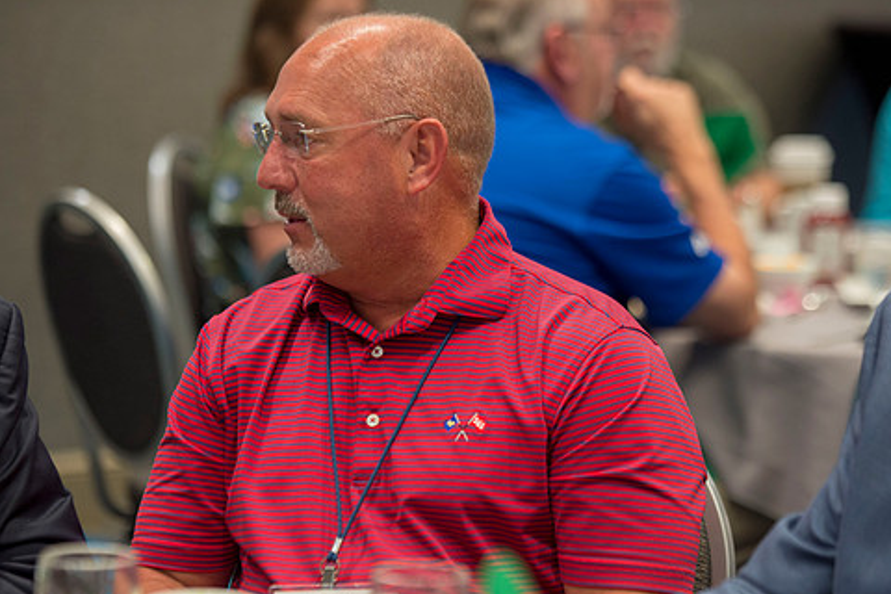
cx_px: 464
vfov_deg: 8.4
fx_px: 4034
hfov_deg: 12.6
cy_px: 356
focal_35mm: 163
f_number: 2.8
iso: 1250
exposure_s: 1/125
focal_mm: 135
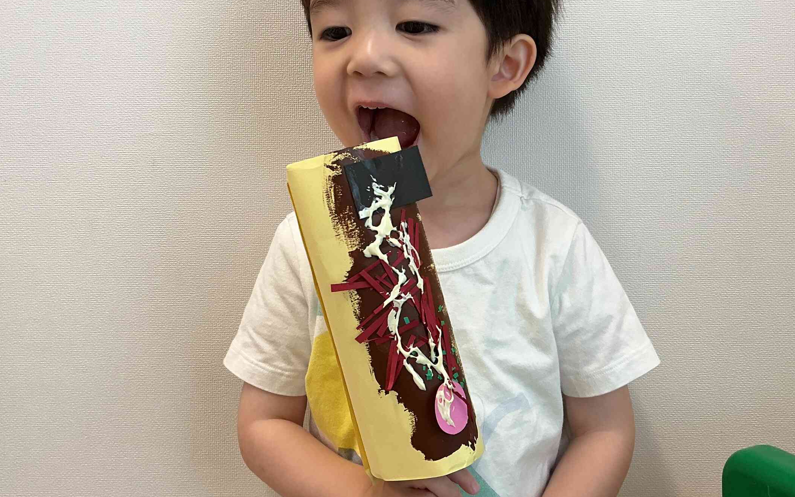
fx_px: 888
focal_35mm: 41
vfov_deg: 31.2
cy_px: 206
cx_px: 438
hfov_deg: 48.1
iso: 50
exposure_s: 1/100
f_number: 1.8
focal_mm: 3
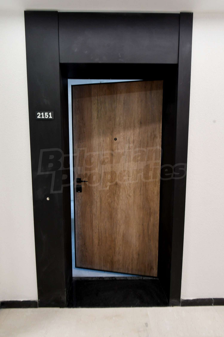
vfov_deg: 100.4
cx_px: 112
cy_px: 168
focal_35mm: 15
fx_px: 140
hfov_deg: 77.3
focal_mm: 10
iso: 1000
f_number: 11
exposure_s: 1/6
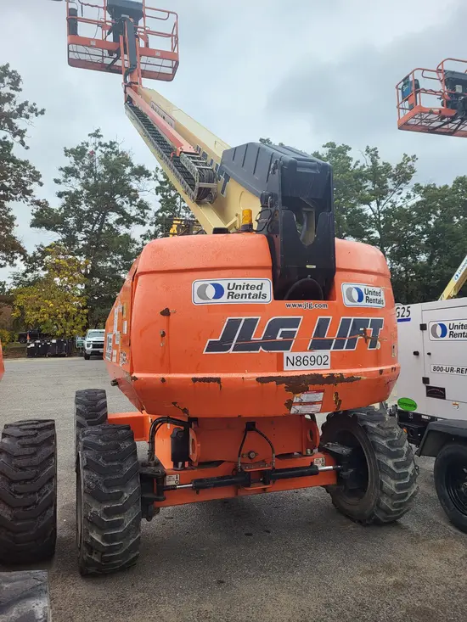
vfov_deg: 67.3
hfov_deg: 53.1
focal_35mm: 26
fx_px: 468
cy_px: 311
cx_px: 234
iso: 40
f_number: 1.8
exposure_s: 1/314
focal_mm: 5.4
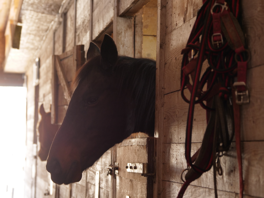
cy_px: 99
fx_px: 930
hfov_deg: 16.1
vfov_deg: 12.1
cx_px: 132
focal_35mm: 122
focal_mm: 61
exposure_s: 1/50
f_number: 4
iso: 800
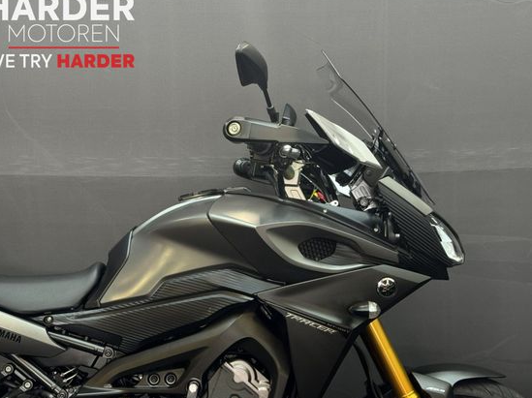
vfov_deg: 26.1
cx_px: 290
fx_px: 860
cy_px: 219
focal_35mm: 56
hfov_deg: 34.3
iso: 100
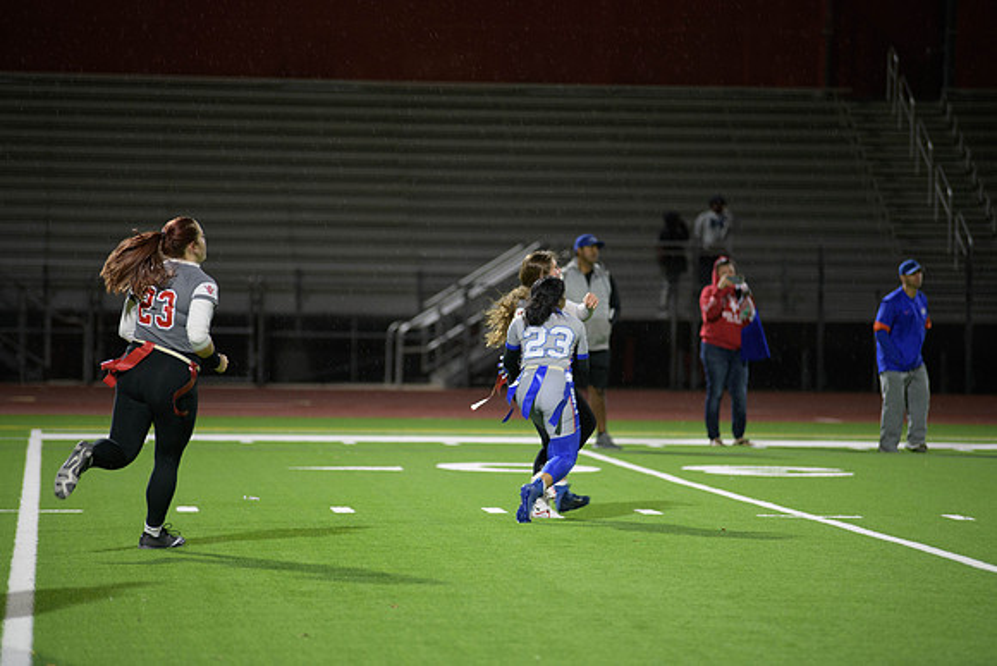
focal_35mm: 180
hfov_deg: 11.4
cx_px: 498
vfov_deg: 7.6
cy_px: 333
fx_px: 4986
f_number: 2.8
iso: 1250
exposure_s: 1/200
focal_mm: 180
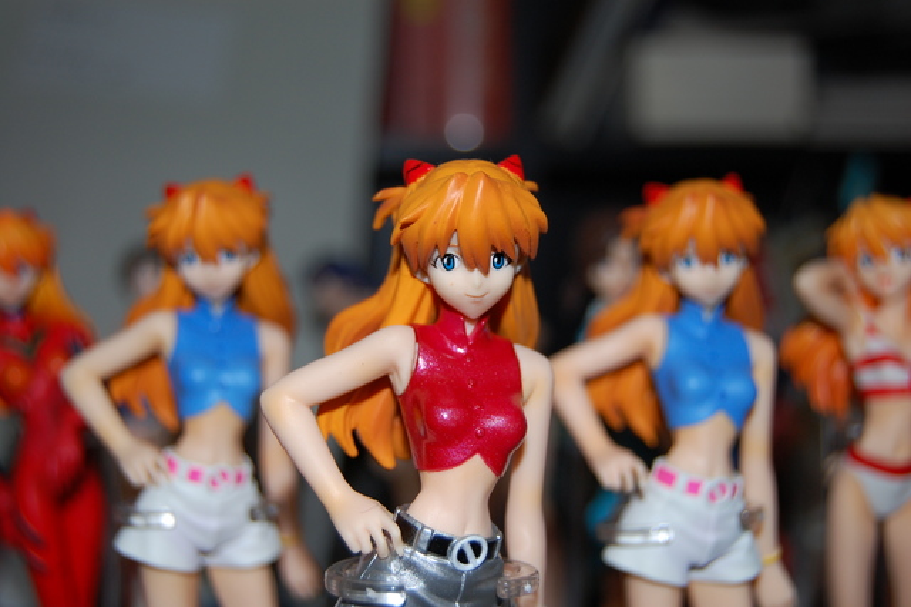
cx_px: 456
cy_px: 304
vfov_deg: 23.8
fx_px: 1442
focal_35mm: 57
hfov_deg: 35.1
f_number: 4.8
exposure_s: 1/60
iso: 220
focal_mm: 38
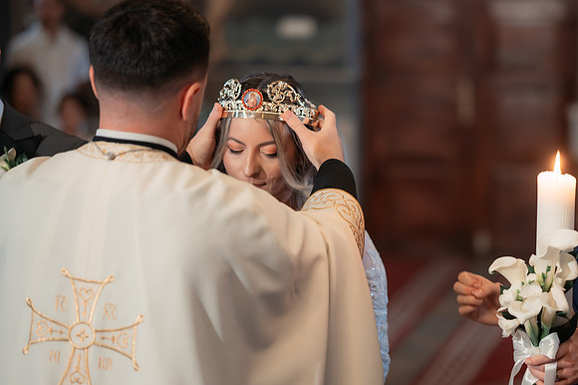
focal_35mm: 118
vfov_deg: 11.6
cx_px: 402
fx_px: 1899
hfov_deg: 17.2
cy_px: 208
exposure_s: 1/200
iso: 1600
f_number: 1.8
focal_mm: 85
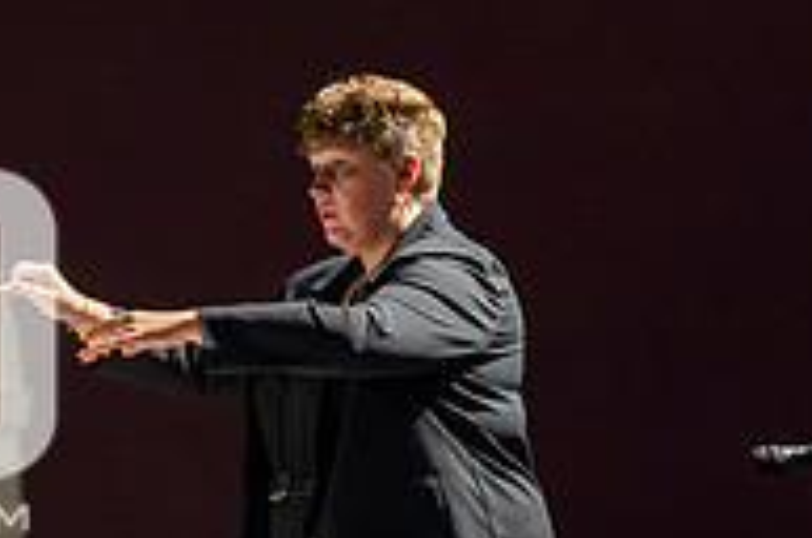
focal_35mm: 256
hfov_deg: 8.0
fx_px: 5765
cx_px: -261
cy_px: 368
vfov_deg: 5.3
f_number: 2.8
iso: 12800
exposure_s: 1/640
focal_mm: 85
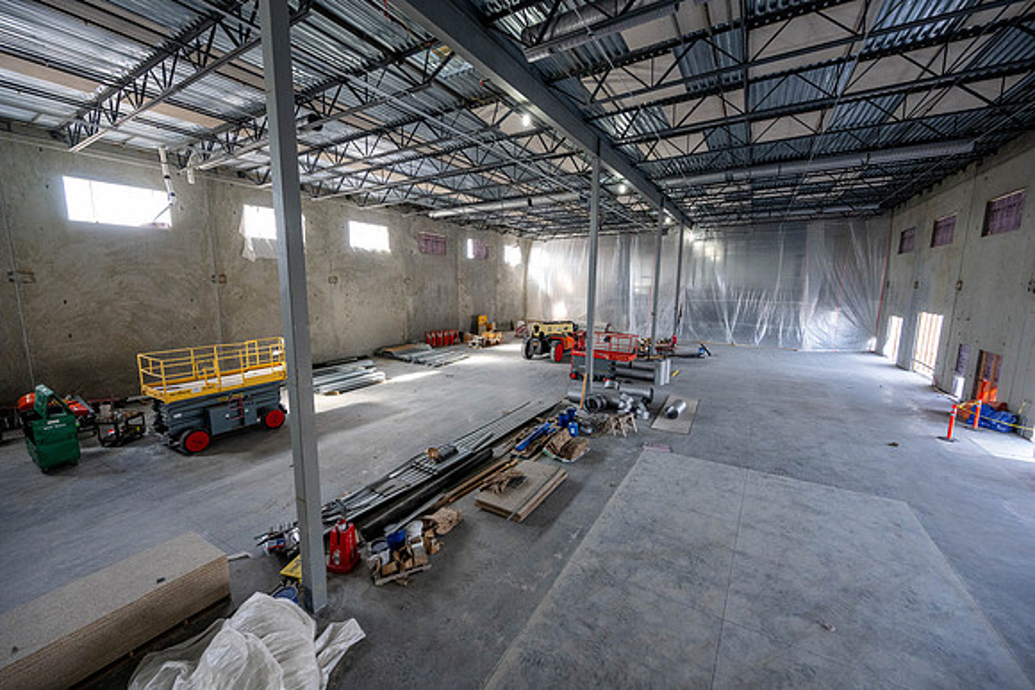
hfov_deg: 104.2
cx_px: 518
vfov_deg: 81.2
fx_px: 403
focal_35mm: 14
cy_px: 345
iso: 1600
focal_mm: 14
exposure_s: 1/200
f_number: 5
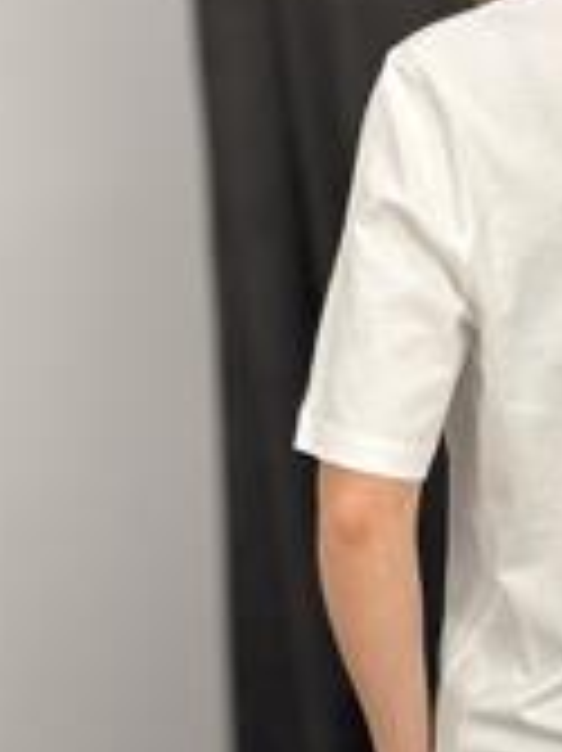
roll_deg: +3.8
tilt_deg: -5.2
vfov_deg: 16.5
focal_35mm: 119
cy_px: 286
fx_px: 2579
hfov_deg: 12.2
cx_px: 665
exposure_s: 1/120
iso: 64
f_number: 1.78
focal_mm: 6.86
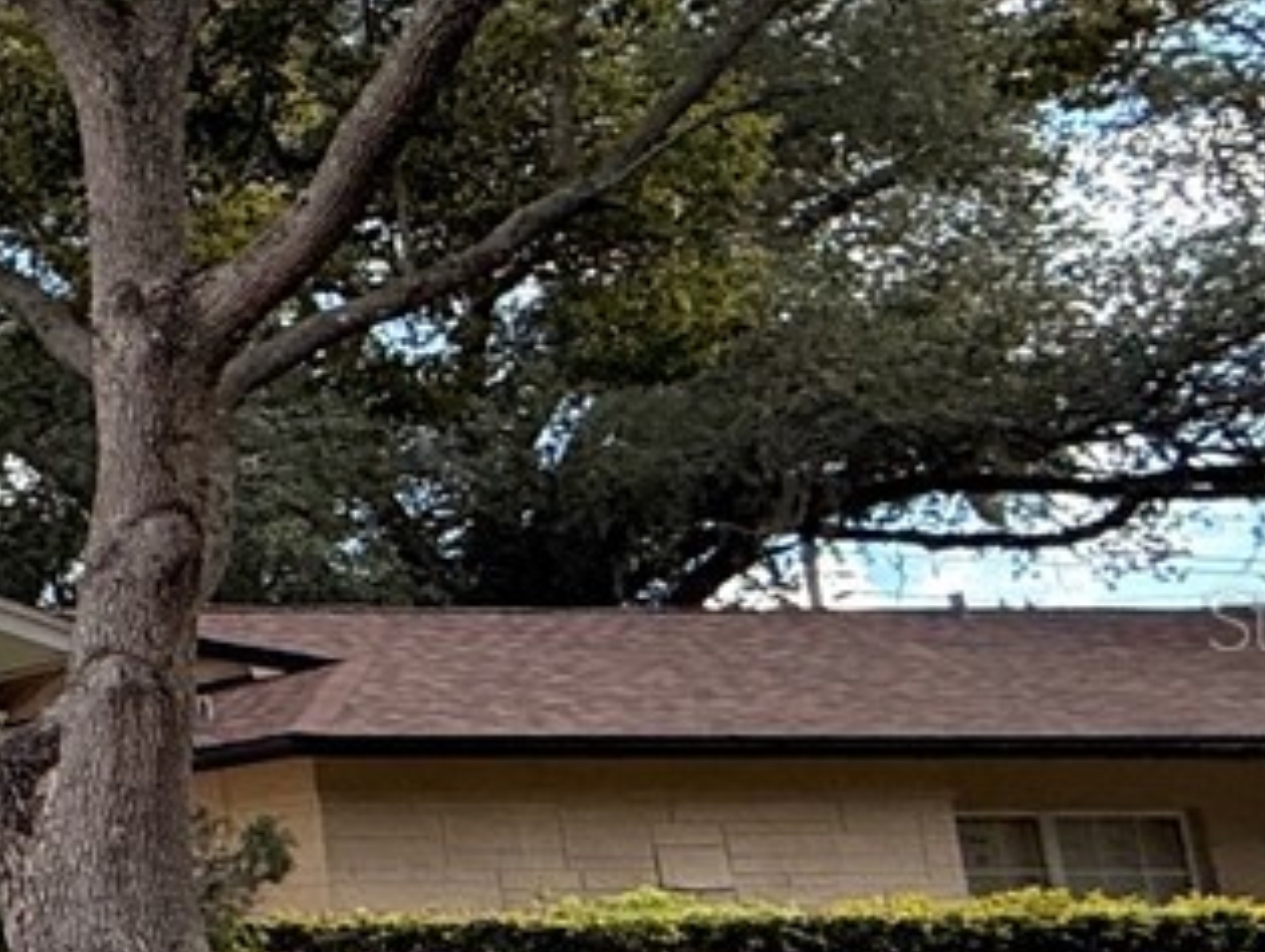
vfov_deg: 20.7
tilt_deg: +11.3
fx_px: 2598
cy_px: 619
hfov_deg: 16.0
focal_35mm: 71
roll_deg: -0.3
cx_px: -1626
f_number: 2.2
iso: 50
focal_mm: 2.22
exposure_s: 1/853
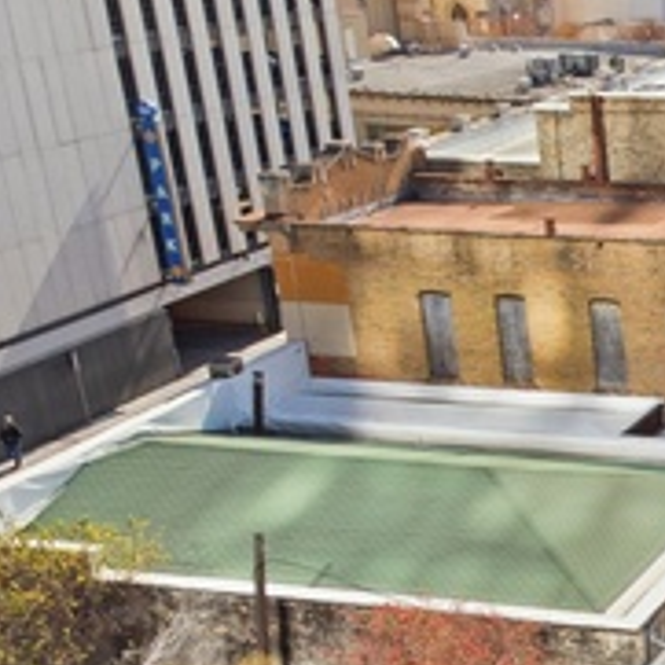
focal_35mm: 75
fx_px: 1630
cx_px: 1054
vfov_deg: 22.3
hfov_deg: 19.5
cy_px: 634
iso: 100
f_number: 2.8
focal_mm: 4.5
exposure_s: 1/1198
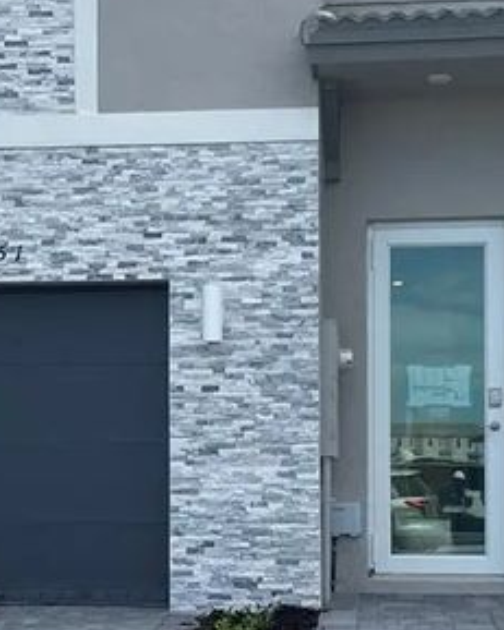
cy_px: 444
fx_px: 1399
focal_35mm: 75
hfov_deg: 20.4
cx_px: 249
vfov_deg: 25.2
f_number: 1.6
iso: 32
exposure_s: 1/2020
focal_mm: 4.2
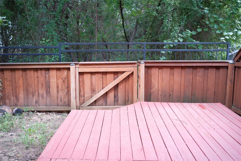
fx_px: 234
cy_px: 80
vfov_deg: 37.8
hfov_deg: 54.4
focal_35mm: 35
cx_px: 120
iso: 400
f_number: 2.8
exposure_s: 1/125
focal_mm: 23
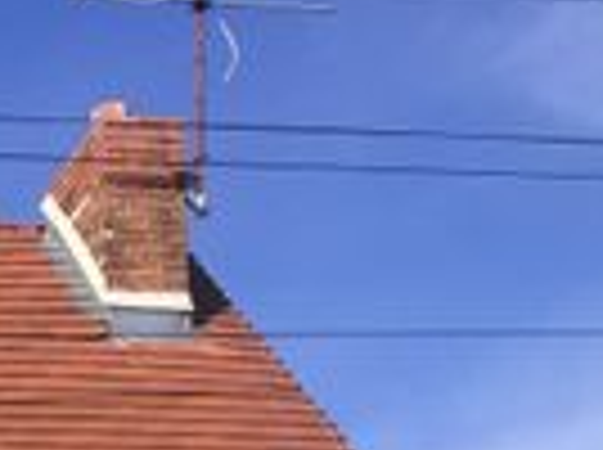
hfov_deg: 13.1
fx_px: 2261
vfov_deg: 10.2
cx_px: -616
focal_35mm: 130
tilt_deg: +8.0
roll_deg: -1.0
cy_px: 986
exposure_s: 1/1883
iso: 32
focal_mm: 4.15
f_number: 2.2
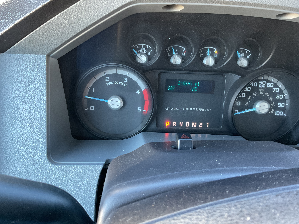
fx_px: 250
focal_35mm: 29
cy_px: 112
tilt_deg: -31.1
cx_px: 150
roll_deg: -4.6
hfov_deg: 61.7
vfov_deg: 48.2
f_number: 1.8
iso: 125
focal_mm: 3
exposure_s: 1/60
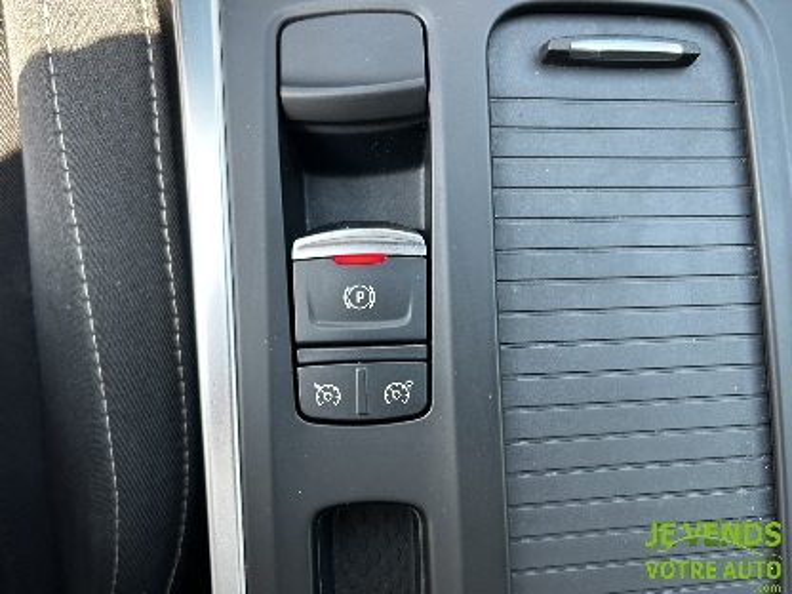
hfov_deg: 67.3
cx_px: 396
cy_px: 297
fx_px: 595
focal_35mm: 26
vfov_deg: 53.1
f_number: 1.5
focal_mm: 5.7
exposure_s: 1/121
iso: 100
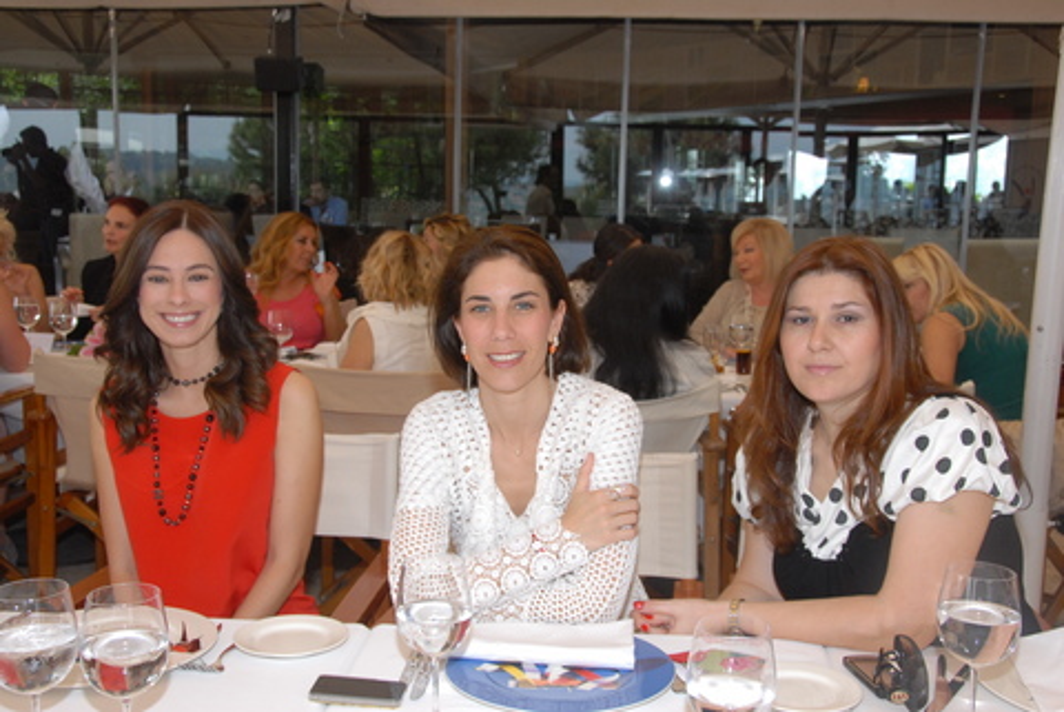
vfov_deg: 33.1
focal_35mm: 40
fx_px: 1198
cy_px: 356
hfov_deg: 47.9
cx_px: 532
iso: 400
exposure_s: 1/180
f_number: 7.1
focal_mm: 27
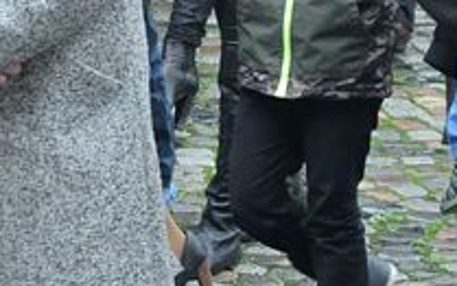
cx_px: 245
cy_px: -71
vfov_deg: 4.1
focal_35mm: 323
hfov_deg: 6.5
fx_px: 4026
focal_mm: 52
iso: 1600
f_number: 5.6
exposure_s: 1/125
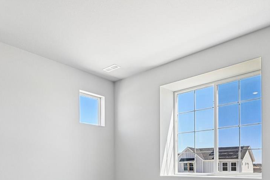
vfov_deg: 39.2
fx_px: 232
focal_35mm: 31
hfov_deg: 60.2
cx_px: 121
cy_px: 162
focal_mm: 14
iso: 125
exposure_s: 1/15
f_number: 11
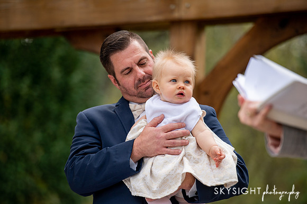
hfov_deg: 10.7
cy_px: 102
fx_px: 1641
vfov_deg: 7.1
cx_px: 152
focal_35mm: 193
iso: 500
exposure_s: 1/1600
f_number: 3.2
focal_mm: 190
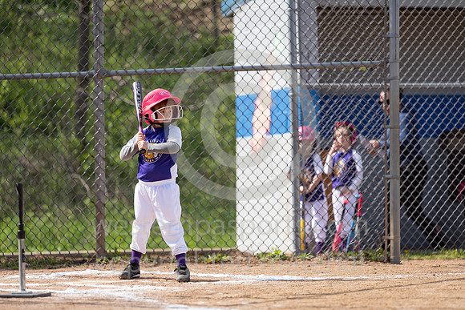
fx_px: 2584
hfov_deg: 10.3
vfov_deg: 6.9
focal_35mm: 200
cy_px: 155
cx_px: 232
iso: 200
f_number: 3.2
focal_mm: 200
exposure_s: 1/2000
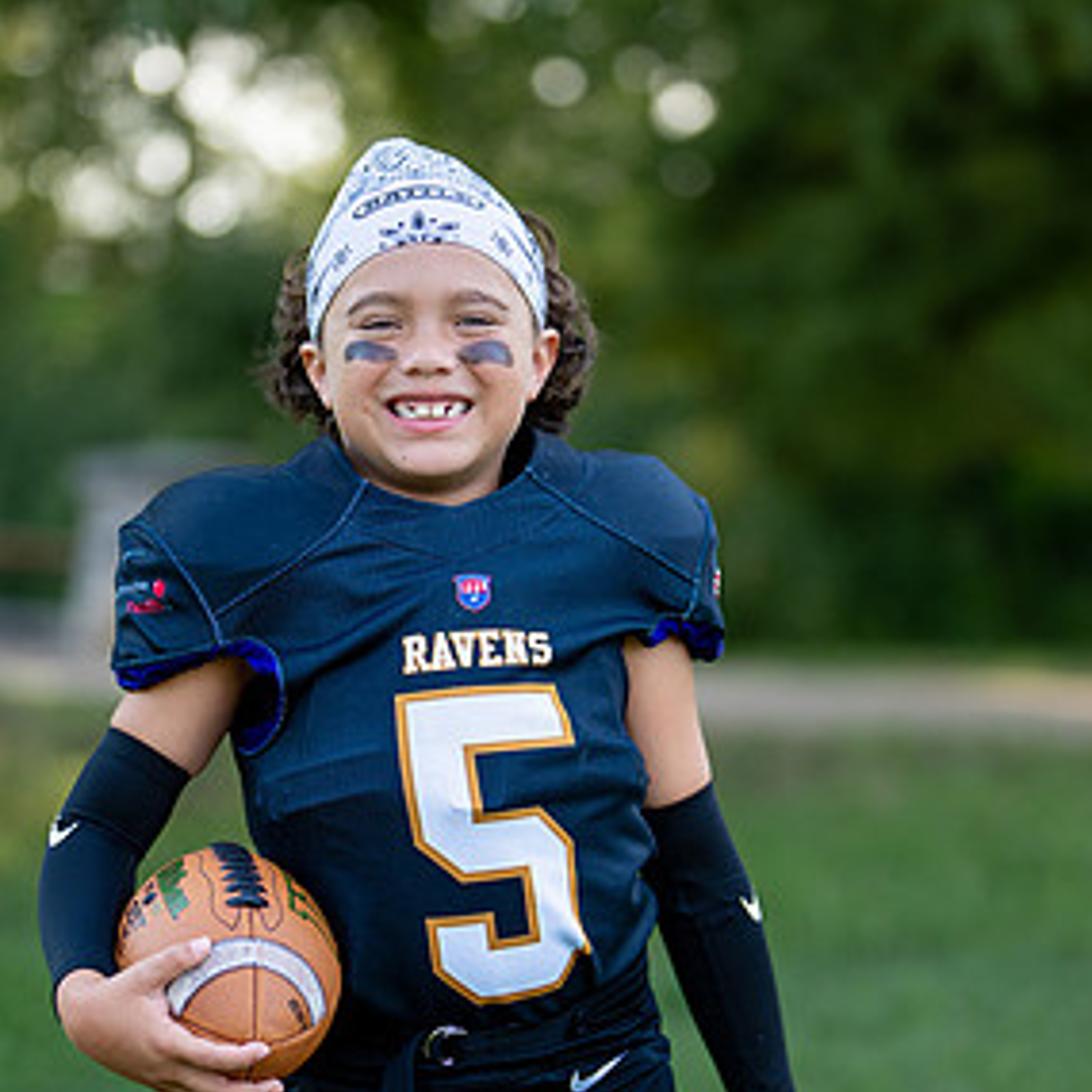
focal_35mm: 114
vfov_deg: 15.3
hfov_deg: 15.3
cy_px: 679
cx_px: 502
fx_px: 4069
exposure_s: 1/1250
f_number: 1.2
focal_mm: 50
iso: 100
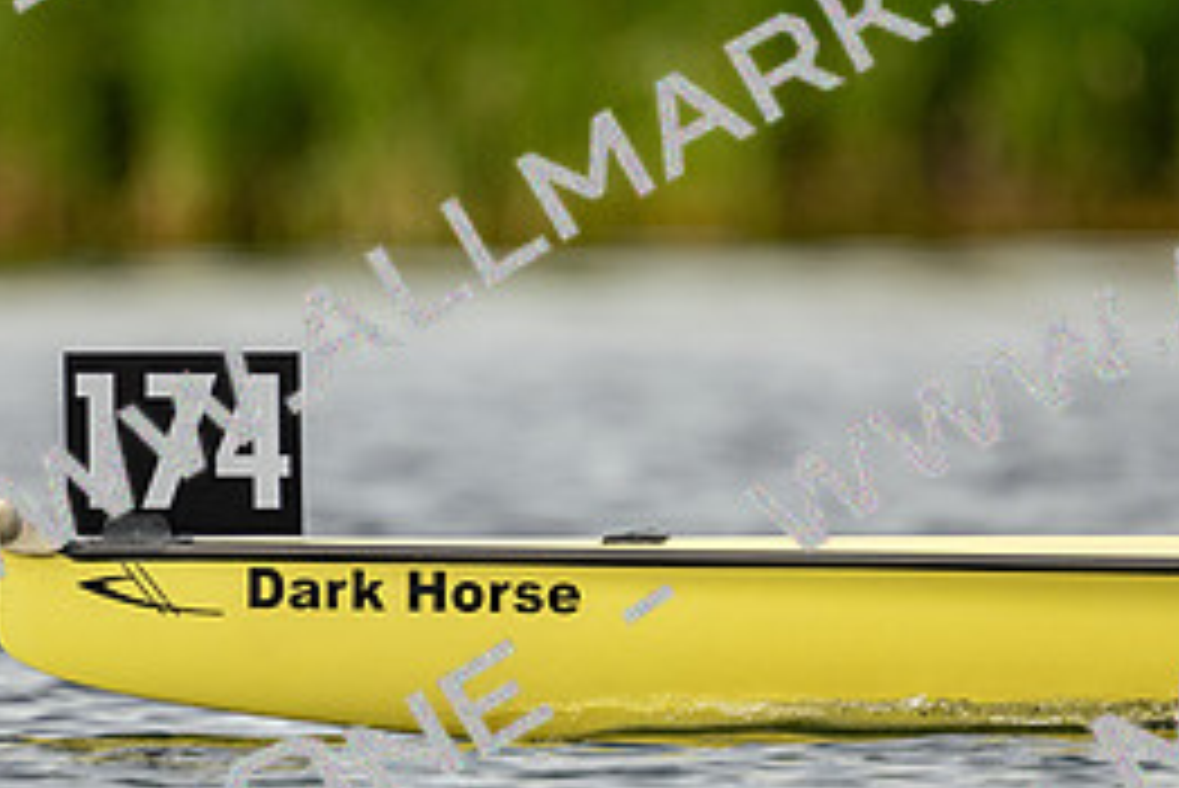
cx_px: 418
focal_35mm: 1992
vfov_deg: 0.7
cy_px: 628
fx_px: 65271
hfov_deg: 1.0
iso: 250
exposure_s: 1/2000
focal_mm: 600
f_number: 4
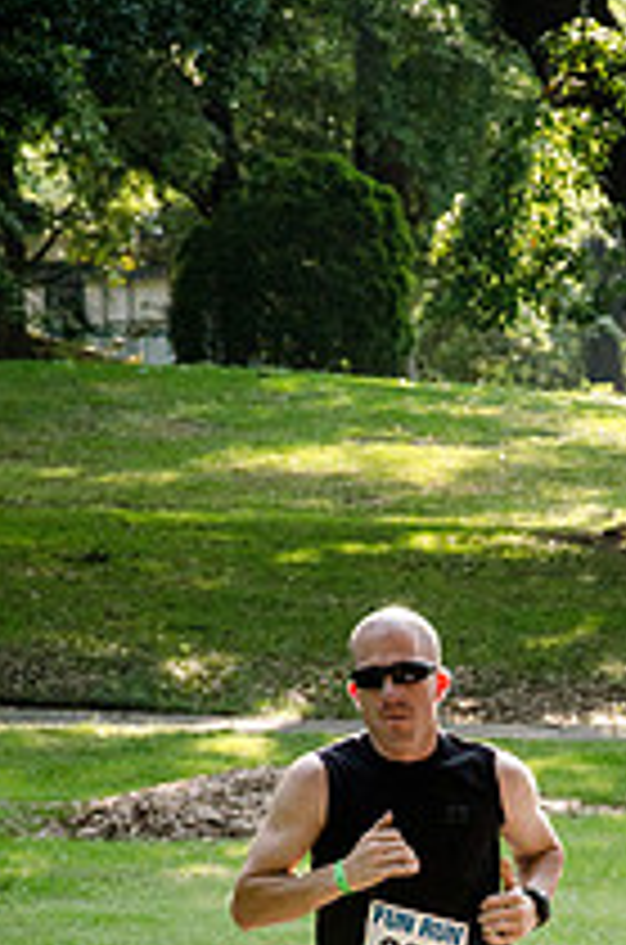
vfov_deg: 6.1
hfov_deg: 4.0
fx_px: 8859
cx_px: 558
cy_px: 882
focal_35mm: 338
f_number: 5.6
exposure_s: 1/1600
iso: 800
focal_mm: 105
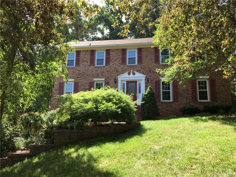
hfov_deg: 61.7
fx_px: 198
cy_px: 88
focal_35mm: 29
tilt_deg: +11.4
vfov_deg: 48.2
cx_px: 118
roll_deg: -1.2
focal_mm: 4.15
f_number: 2.2
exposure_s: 1/264
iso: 25
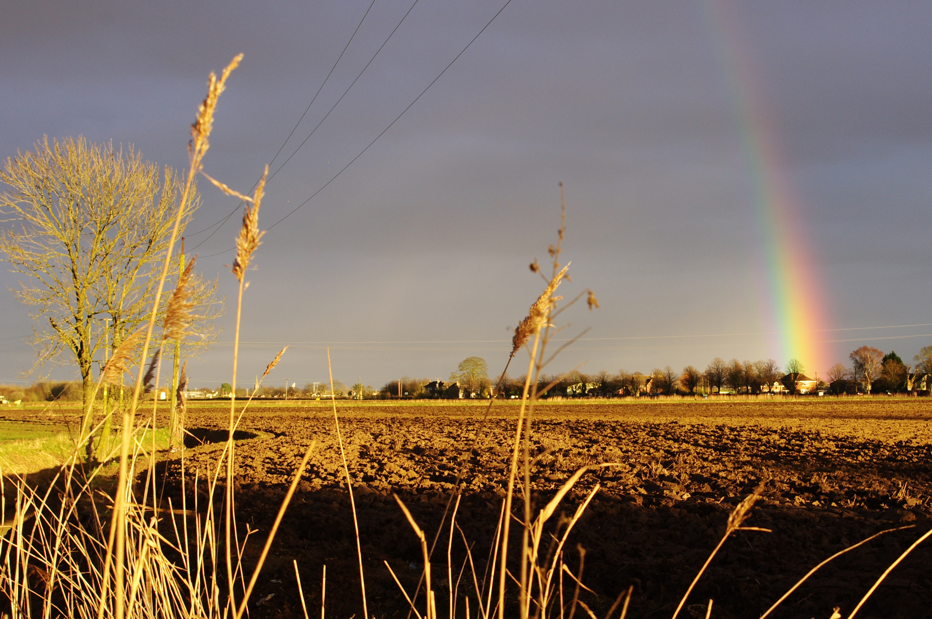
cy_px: 379
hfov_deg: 26.8
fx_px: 1939
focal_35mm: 75
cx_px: 664
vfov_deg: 18.1
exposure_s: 1/50
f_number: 8
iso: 200
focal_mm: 35
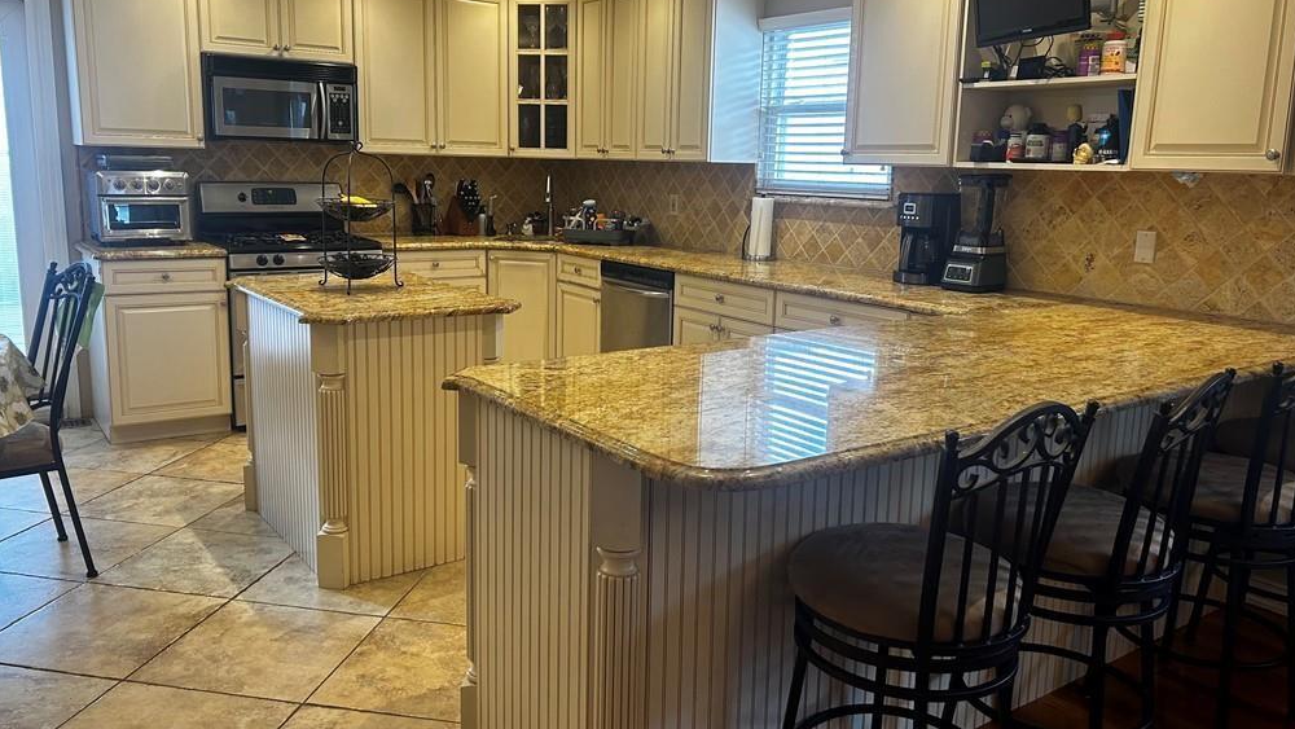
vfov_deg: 40.2
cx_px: 640
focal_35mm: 29
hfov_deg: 66.1
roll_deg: -1.9
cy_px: 356
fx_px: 996
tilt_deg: -9.8
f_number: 1.5
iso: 125
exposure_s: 1/120
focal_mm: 5.7
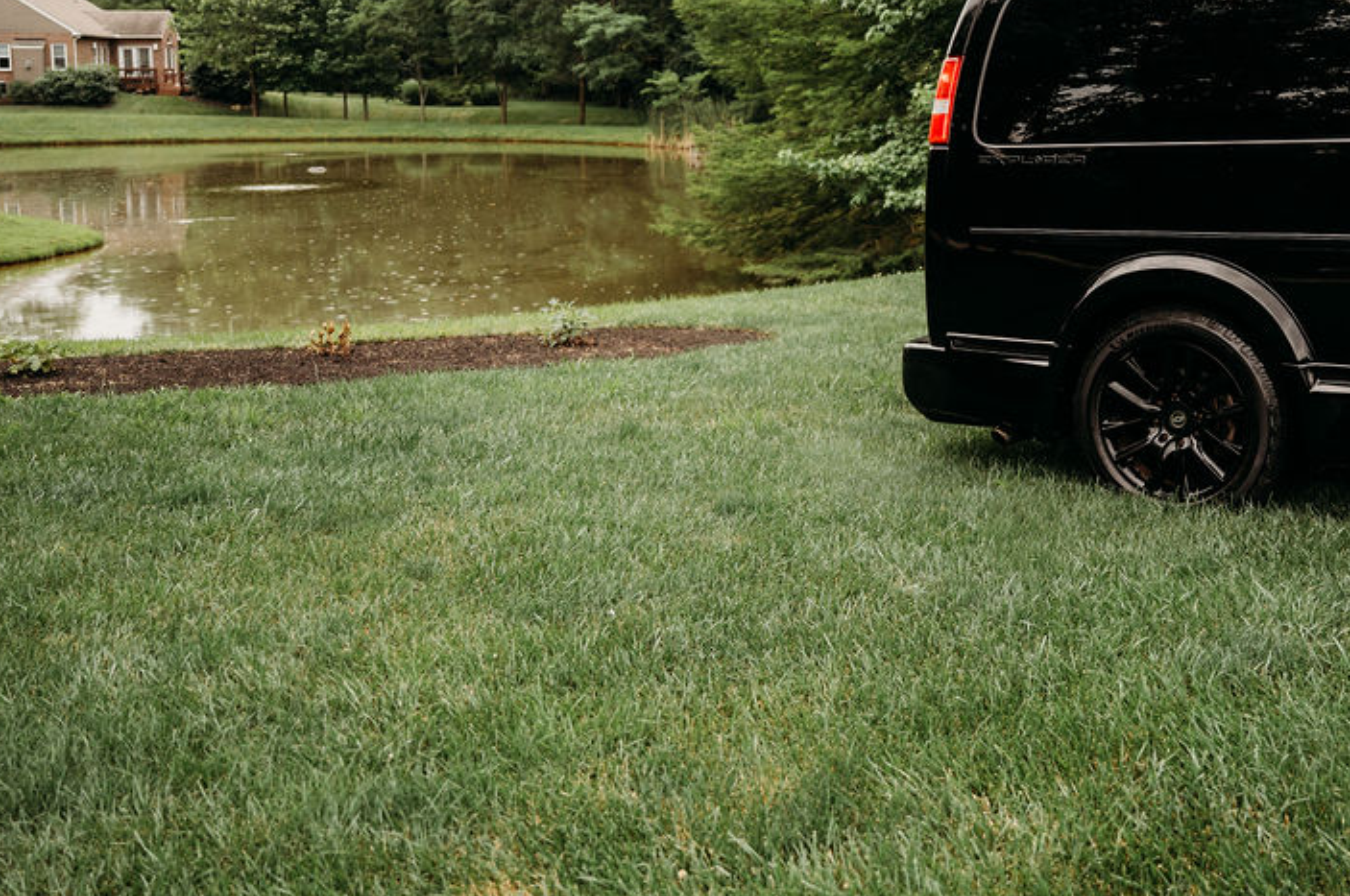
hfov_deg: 44.5
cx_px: 941
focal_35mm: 43
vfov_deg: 30.7
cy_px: 248
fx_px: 1611
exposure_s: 1/1000
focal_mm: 29.5
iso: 640
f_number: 2.8
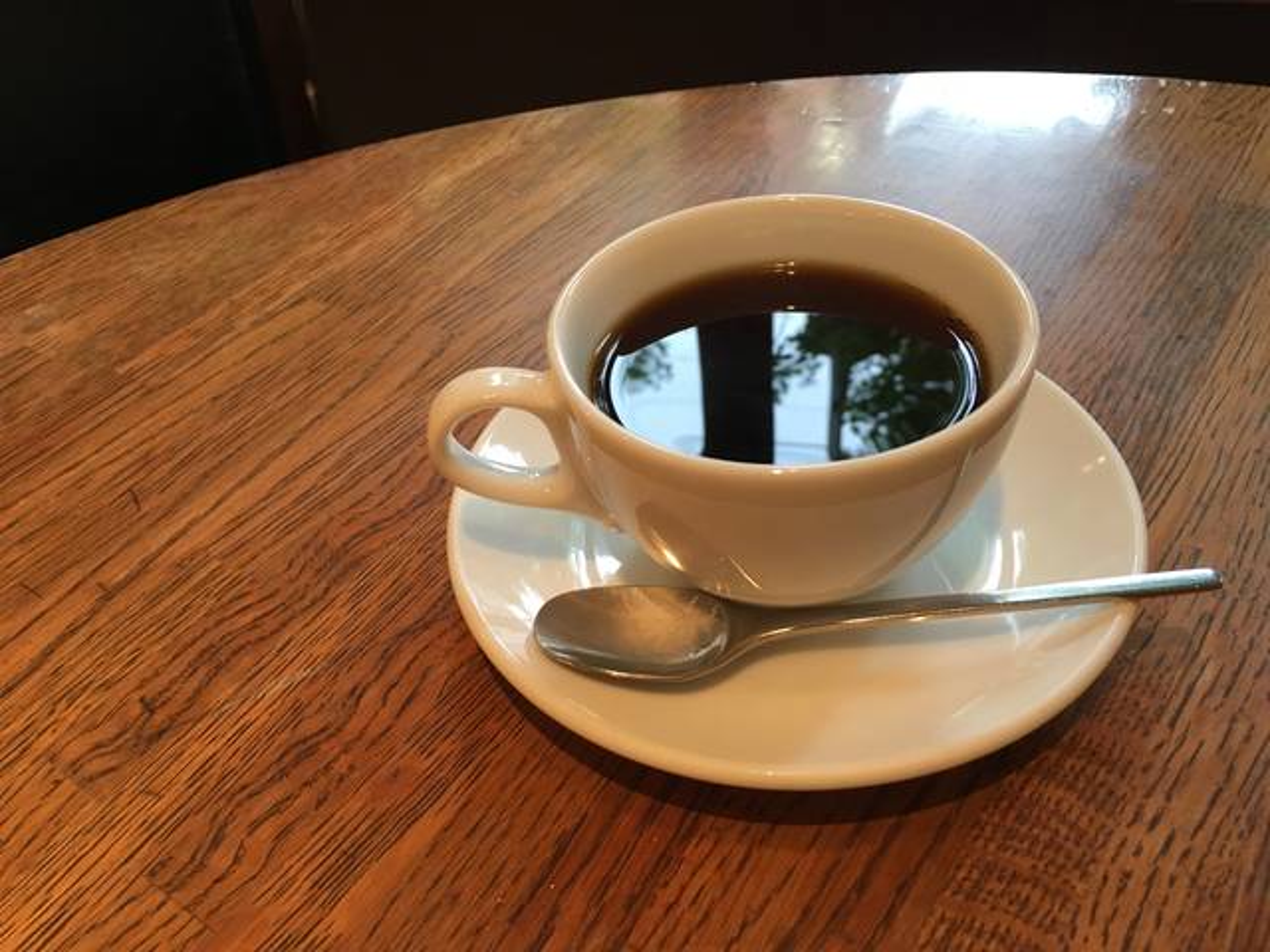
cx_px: 635
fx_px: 1064
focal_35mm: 29
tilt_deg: -41.7
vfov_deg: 48.2
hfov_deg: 61.7
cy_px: 476
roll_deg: +6.2
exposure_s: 1/30
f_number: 2.2
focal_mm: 4.15
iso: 40
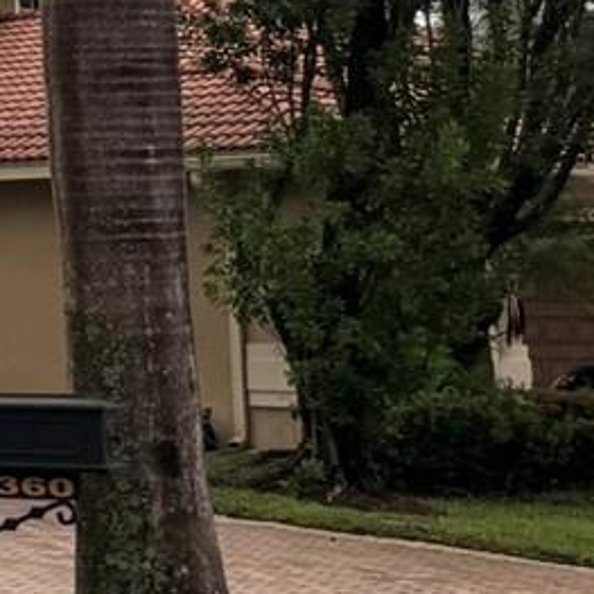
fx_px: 2504
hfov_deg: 10.0
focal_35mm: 129
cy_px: 27
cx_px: -1195
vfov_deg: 13.4
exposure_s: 1/730
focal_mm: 6.76
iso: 80
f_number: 1.78
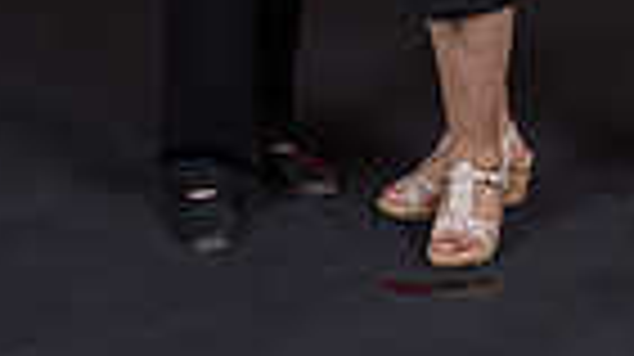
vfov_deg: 7.6
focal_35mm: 150
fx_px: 2519
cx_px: 524
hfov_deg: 14.2
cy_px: -432
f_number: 5
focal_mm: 24
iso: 125
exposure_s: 1/160
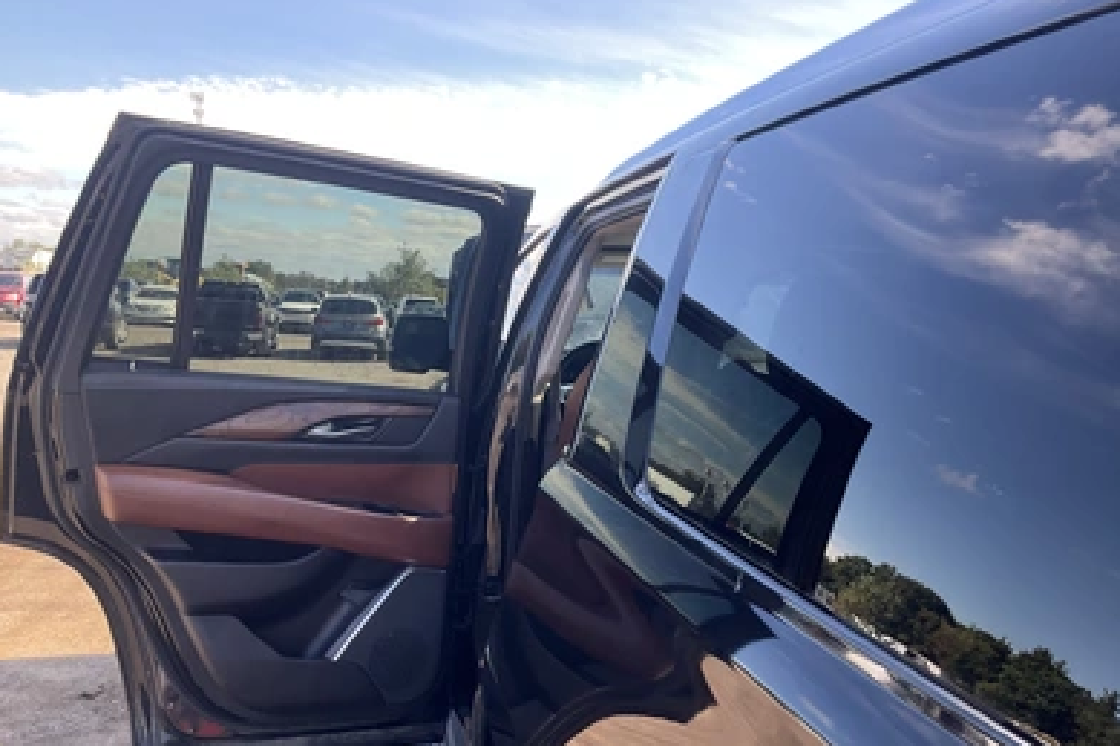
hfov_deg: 60.3
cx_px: 550
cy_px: 423
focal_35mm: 31
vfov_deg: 42.2
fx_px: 964
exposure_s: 1/234
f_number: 1.8
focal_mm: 3
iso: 20
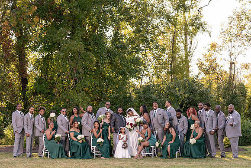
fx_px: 516
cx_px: 126
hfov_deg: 27.3
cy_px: 83
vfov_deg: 18.4
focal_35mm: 74
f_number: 4
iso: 125
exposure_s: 1/200
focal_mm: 72
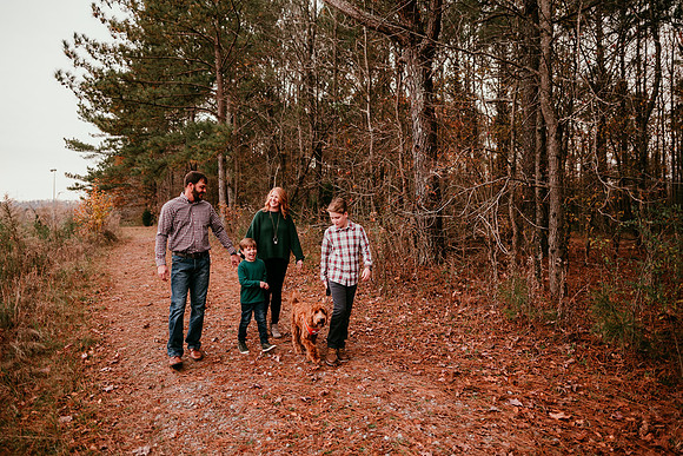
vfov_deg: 53.2
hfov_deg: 73.7
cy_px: 228
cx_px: 342
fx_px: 455
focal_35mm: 24
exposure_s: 1/160
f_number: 2.2
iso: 100
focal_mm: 24
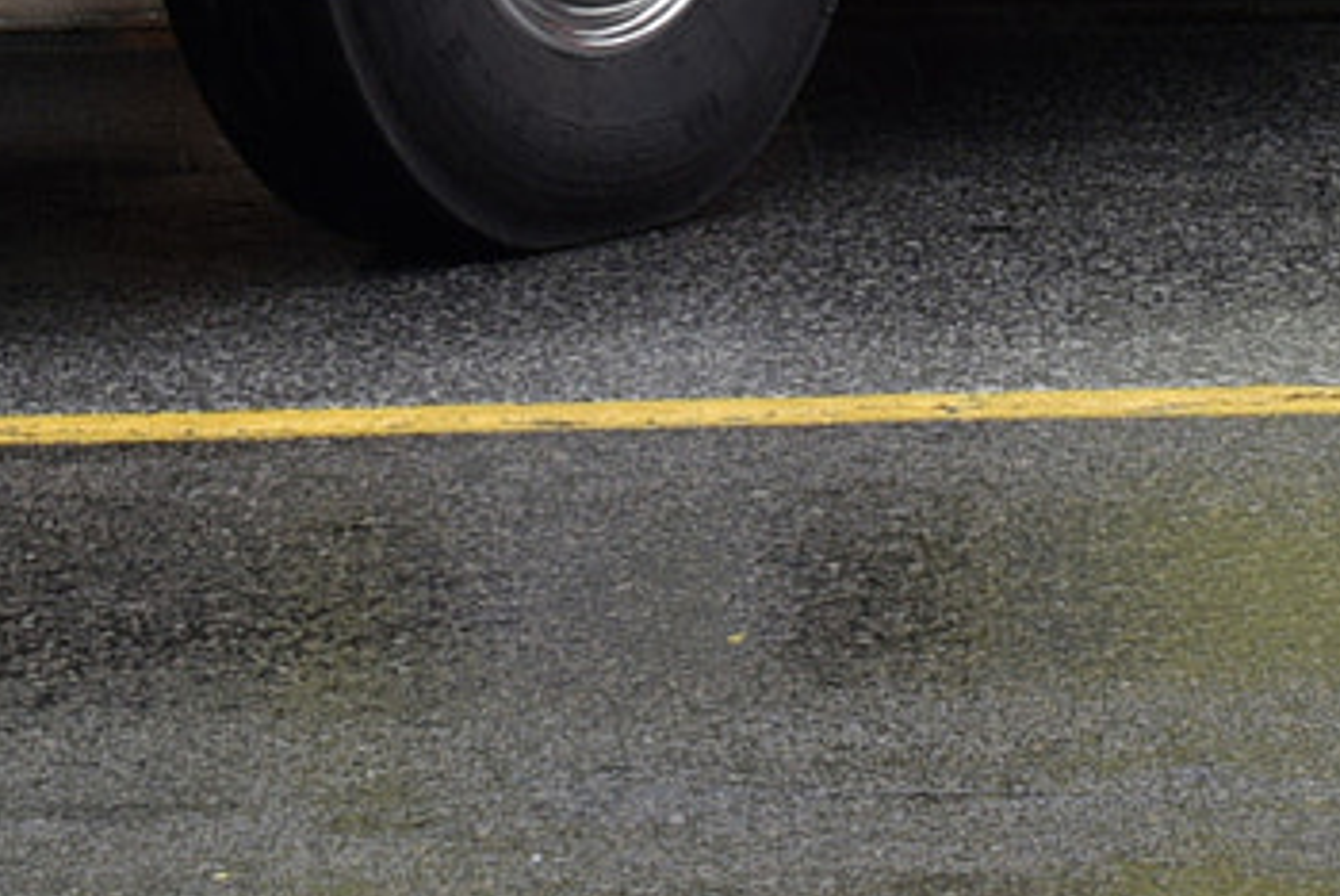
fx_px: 10207
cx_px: 1034
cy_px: -1099
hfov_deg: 7.5
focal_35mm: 274
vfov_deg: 4.9
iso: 400
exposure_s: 1/160
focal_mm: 40
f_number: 6.3
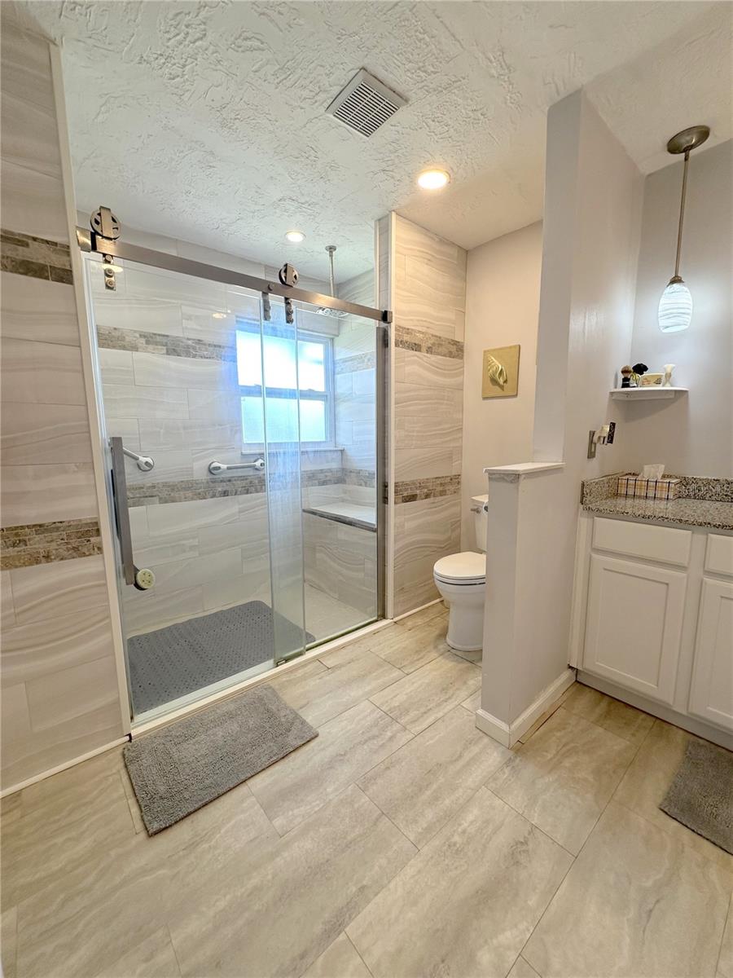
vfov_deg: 102.1
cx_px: 366
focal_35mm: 14
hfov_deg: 85.7
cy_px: 489
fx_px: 395
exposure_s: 1/120
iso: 100
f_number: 2.2
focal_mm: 2.22
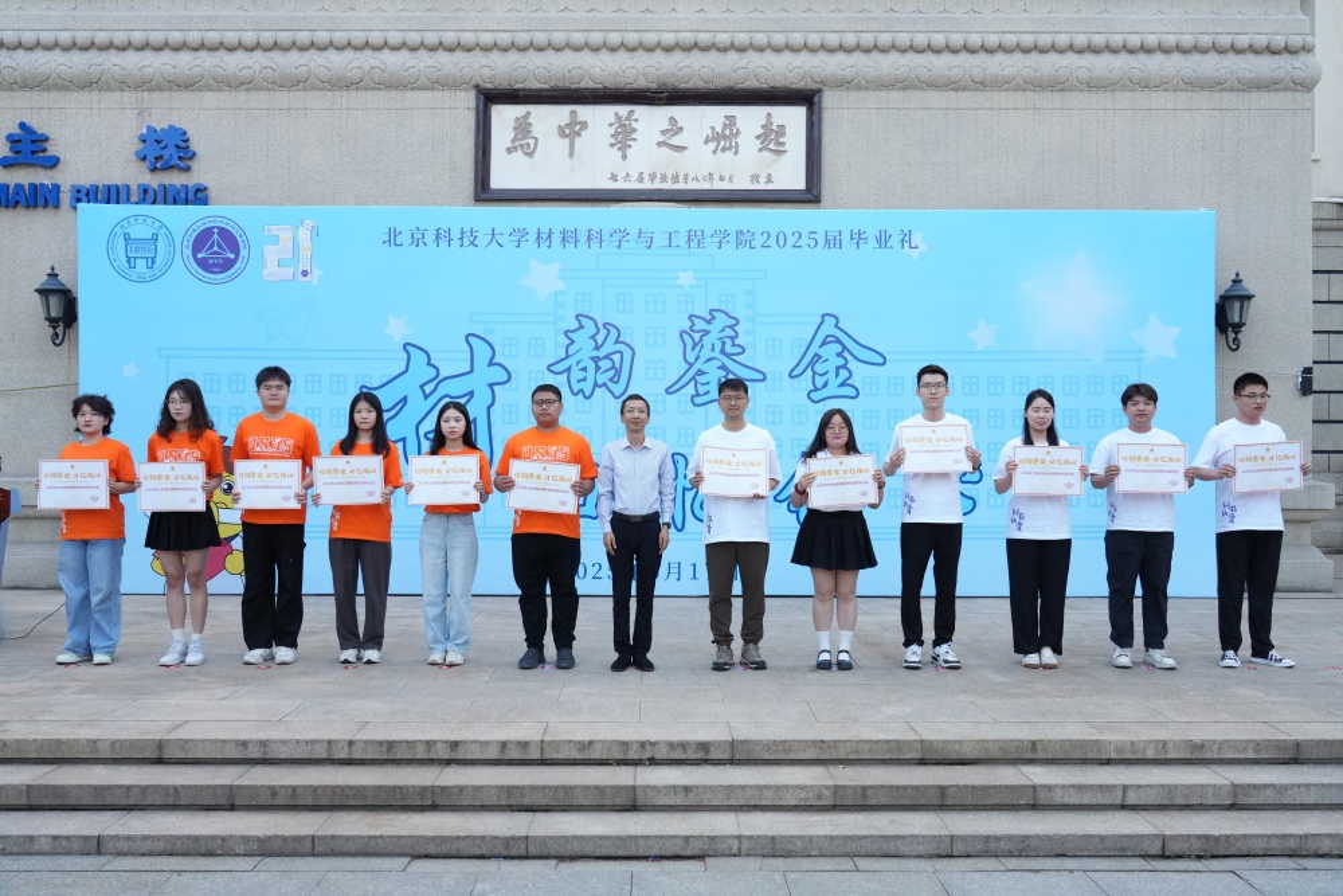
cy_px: 448
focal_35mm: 32
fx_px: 1194
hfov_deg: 58.7
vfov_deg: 41.1
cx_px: 672
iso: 800
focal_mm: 32
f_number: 5
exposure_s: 1/640
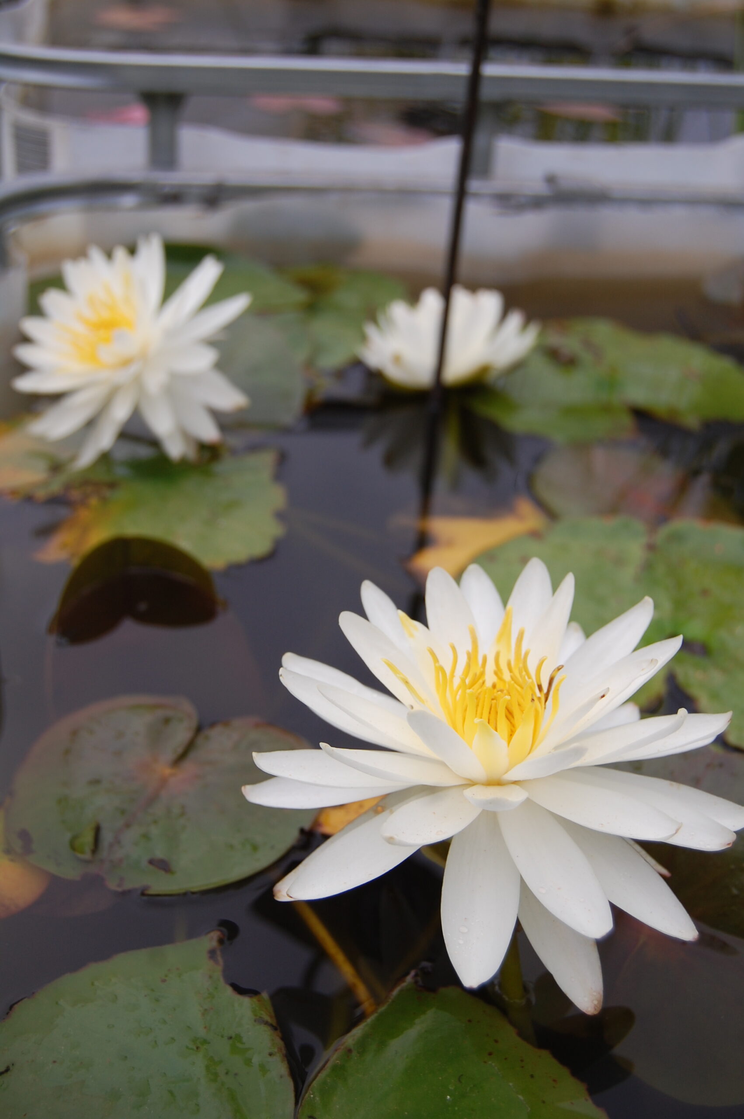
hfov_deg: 28.0
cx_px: 372
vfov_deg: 41.1
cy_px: 560
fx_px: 1491
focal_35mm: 48
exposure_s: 1/125
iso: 200
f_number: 5.6
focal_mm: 32
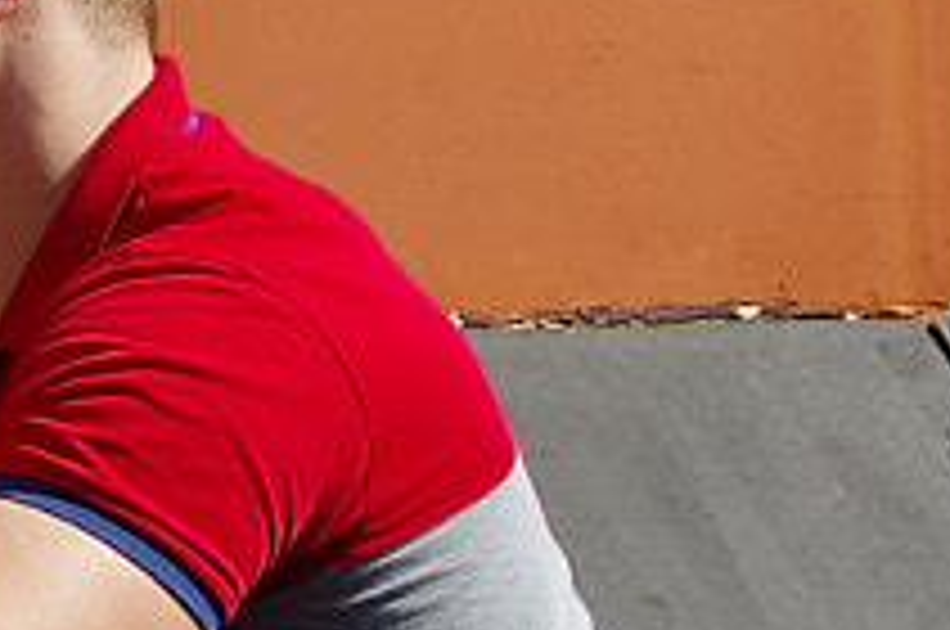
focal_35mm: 455
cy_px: -405
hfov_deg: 4.3
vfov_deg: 3.0
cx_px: -2296
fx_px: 11989
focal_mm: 40
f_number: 5.6
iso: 200
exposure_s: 1/800
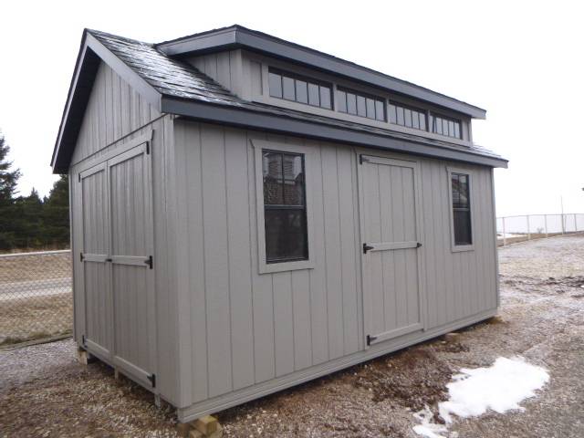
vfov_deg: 54.9
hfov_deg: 69.4
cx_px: 292
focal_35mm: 25
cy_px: 219
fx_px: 422
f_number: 3.9
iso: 160
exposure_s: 1/60
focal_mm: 4.5
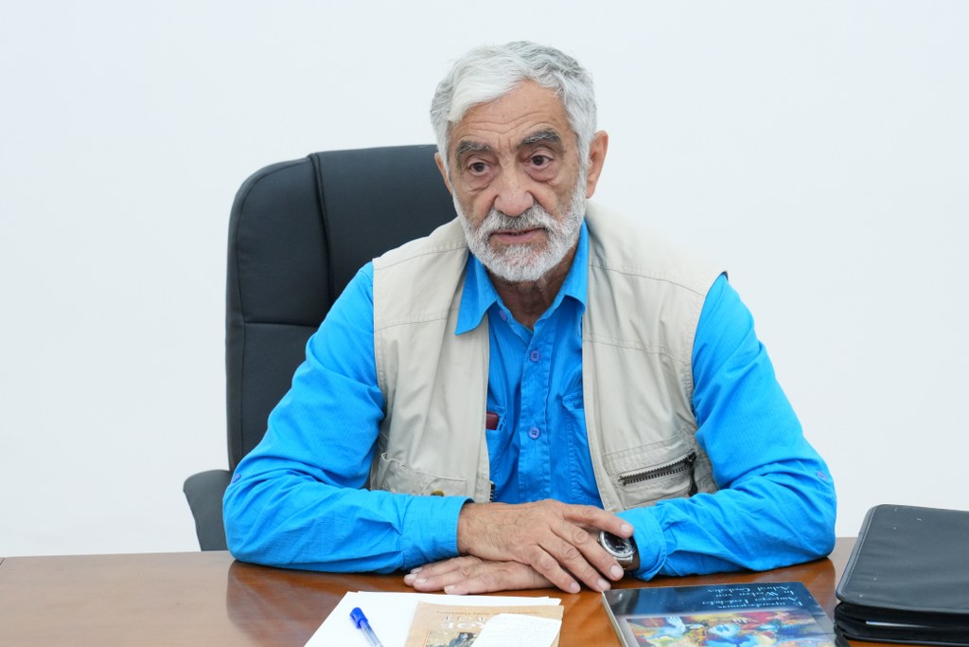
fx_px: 2611
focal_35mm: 97
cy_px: 324
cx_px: 484
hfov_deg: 21.0
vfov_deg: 14.1
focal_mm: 65
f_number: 4.5
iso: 2000
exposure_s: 1/200
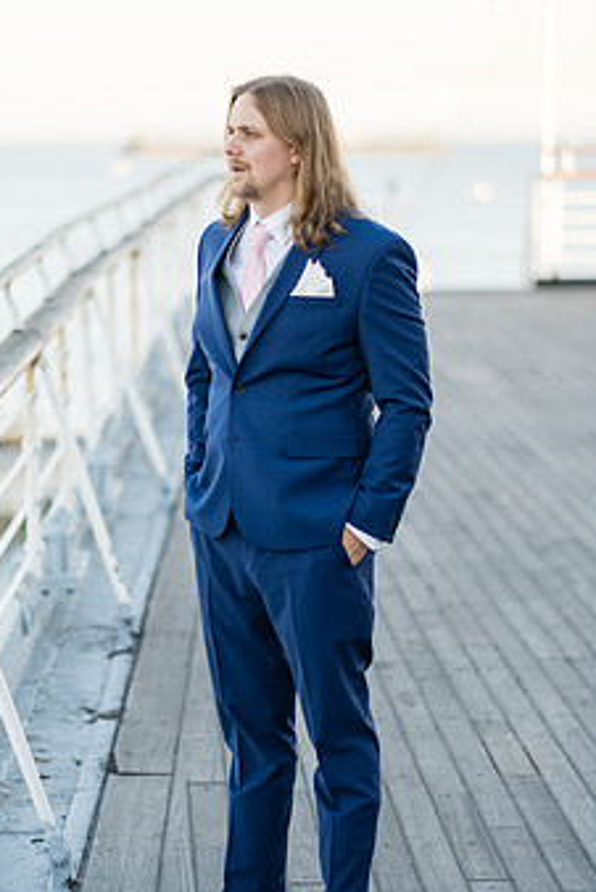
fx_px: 2800
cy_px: 459
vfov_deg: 18.1
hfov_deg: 12.1
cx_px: 261
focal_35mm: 113
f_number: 1.8
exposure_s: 1/500
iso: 100
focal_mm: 85
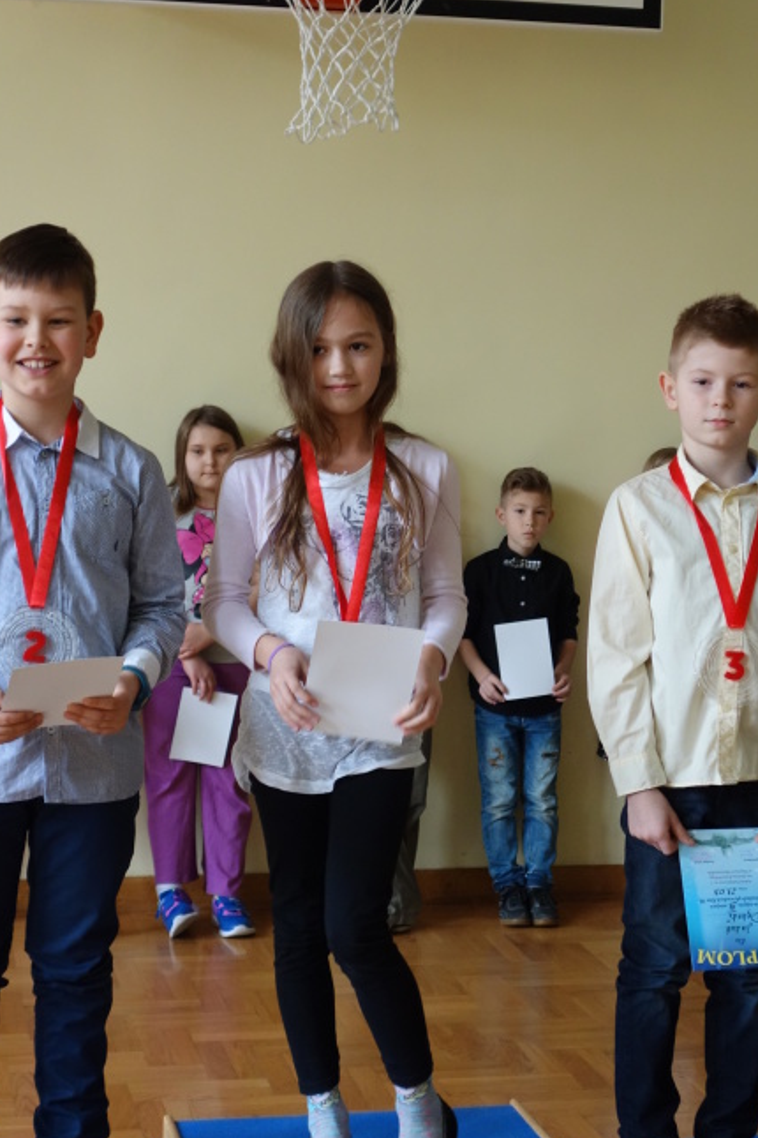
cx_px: 405
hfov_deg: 18.7
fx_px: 2305
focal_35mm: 73
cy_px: 596
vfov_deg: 27.7
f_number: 3.2
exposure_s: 1/50
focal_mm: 17.18
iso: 500
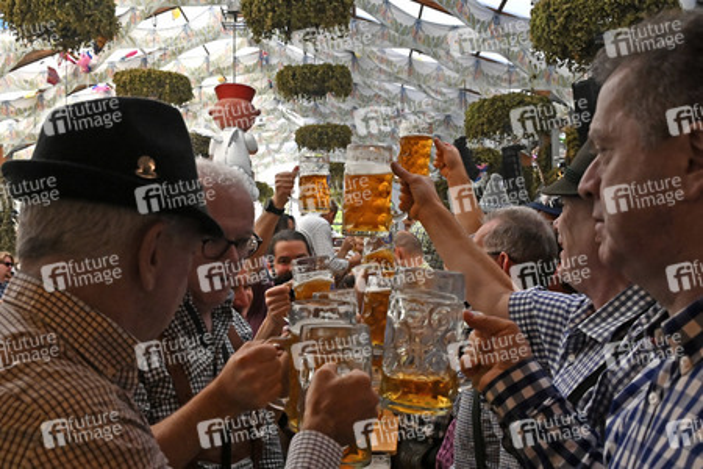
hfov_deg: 46.4
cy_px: 234
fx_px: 820
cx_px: 352
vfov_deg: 31.9
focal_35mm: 42
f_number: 9
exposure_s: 1/320
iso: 4000
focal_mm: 28
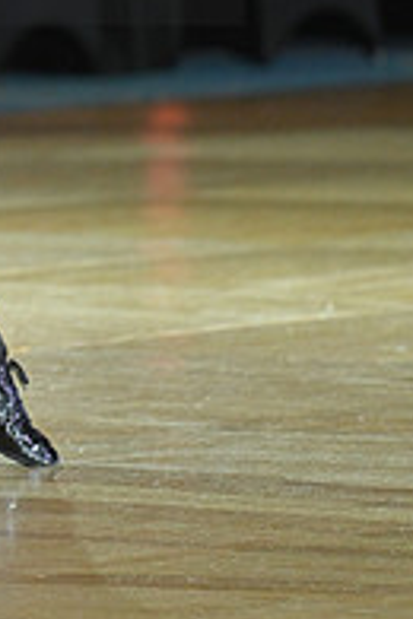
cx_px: -192
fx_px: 9447
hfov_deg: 2.5
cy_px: -79
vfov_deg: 3.7
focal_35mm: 549
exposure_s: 1/250
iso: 2000
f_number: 4
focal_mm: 185
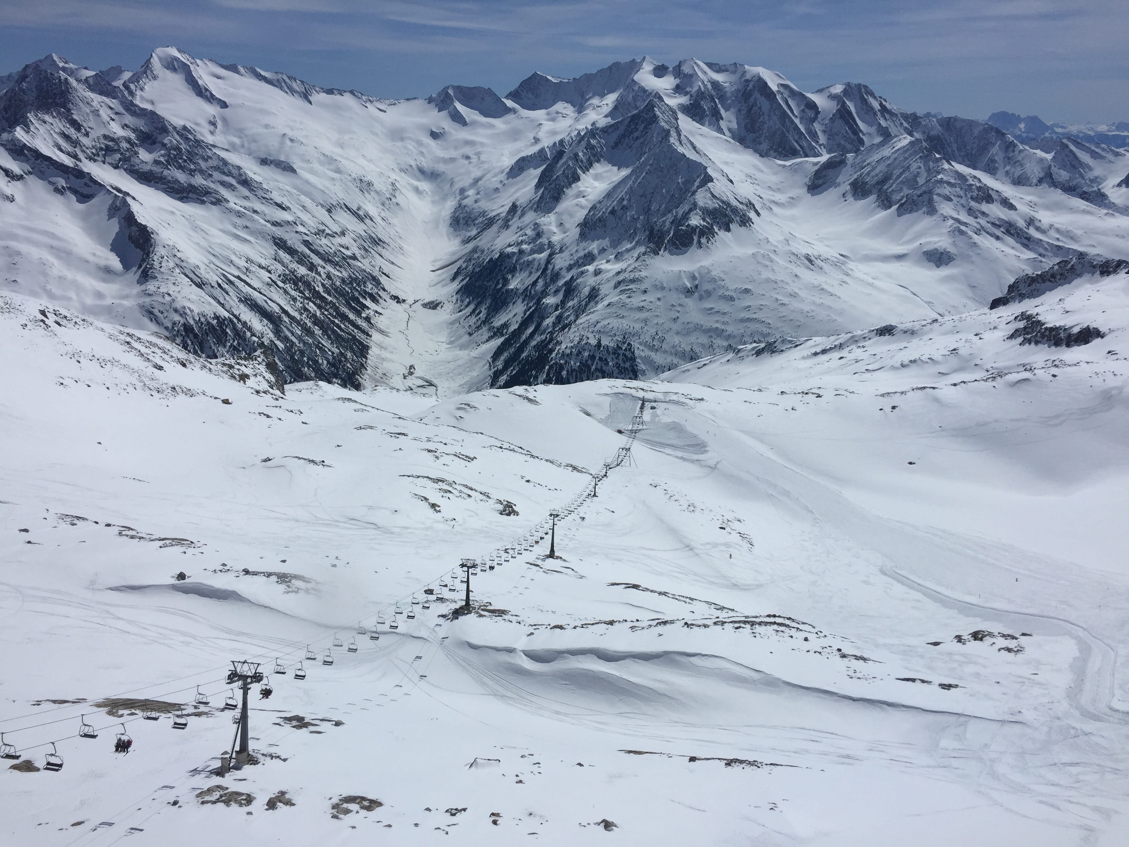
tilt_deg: -18.2
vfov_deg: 48.2
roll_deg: -1.8
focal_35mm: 29
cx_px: 564
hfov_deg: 61.7
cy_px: 424
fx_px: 946
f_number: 2.2
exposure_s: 1/13333
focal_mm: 4.15
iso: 32
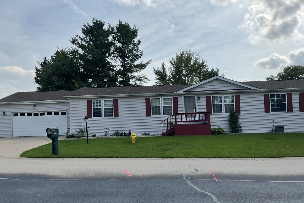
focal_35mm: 31
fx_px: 262
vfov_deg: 42.3
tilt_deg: +1.2
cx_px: 149
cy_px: 113
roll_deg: +1.1
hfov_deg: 60.3
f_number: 1.8
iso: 16
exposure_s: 1/2801
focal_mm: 3
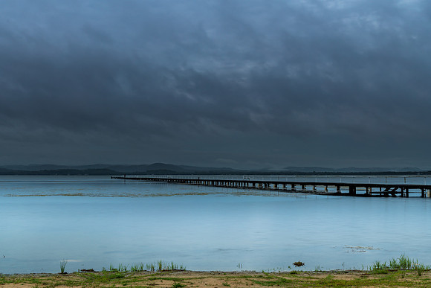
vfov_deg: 27.4
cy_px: 144
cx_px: 216
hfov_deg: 40.1
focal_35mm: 49
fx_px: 590
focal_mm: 48
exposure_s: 1.3
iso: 64
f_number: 9
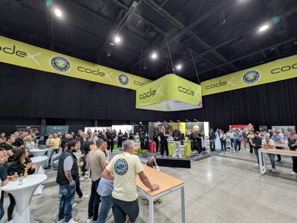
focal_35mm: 13
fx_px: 112
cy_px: 112
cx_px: 148
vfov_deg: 90.0
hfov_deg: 106.1
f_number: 2.2
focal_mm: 1.9
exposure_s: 1/39
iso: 243
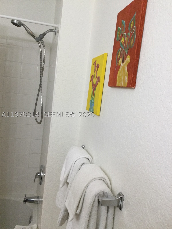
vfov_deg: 58.4
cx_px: 86
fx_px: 205
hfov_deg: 45.4
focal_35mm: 31
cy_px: 114
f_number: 2.4
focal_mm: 3.3
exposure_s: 1/30
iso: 25
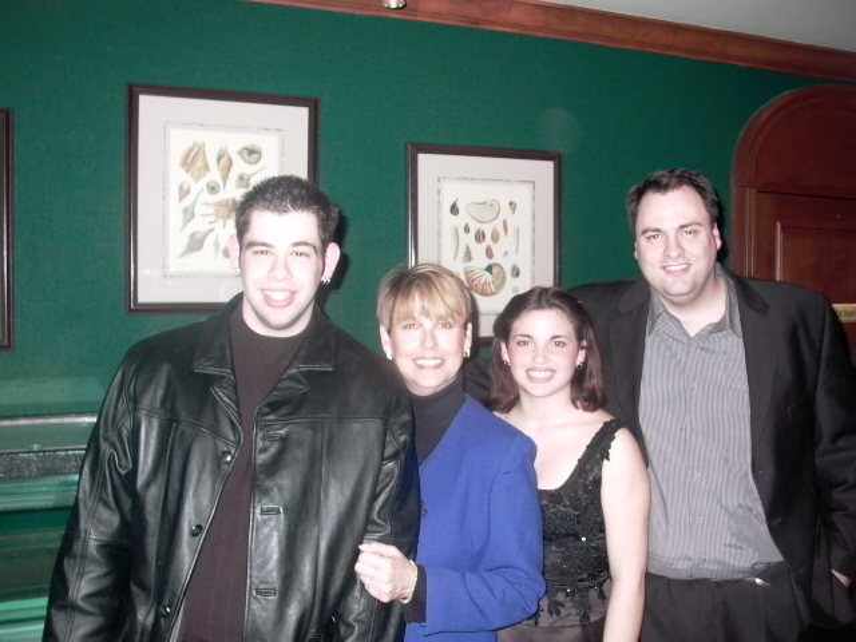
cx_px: 428
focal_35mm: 33
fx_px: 816
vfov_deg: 42.9
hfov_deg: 55.4
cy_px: 321
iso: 100
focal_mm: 7.13
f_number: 2.04
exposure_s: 1/64.2
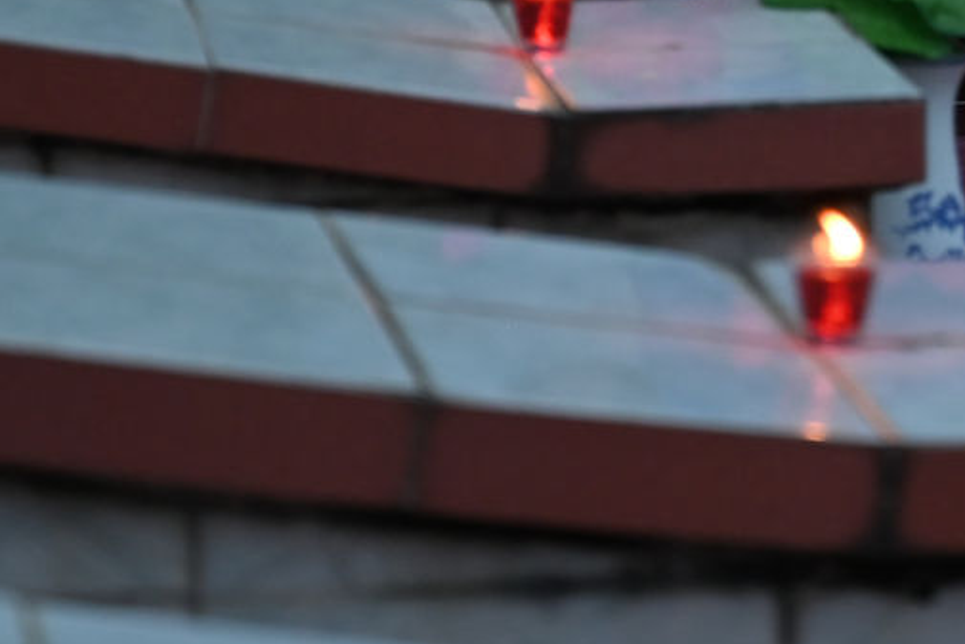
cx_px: 1177
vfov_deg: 4.8
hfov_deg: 7.2
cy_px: -582
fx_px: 7615
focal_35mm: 284
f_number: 4
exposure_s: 1/80
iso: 640
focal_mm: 70
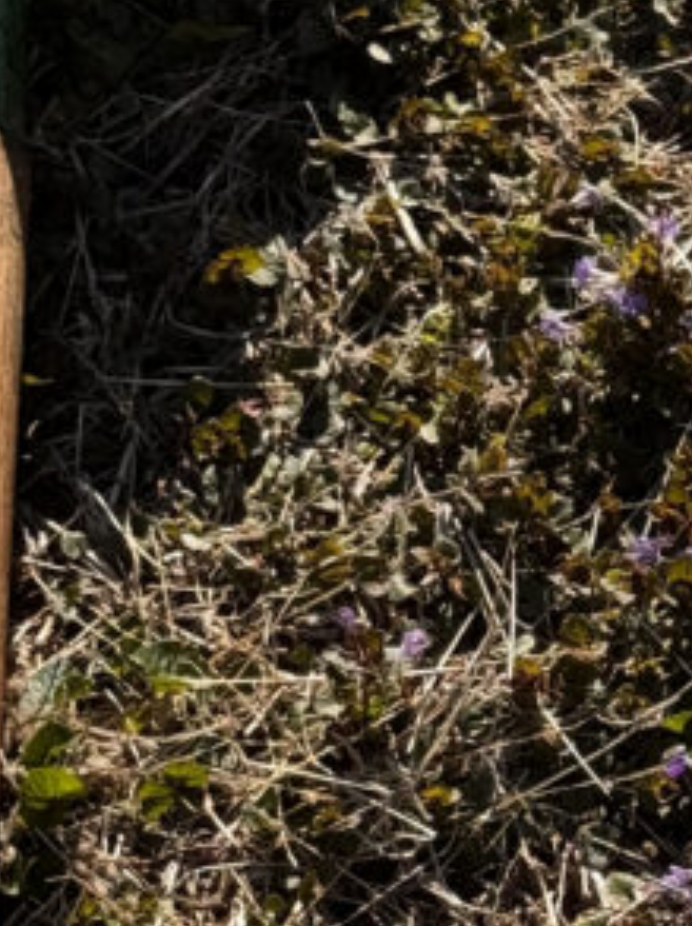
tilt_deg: -62.8
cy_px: 724
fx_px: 4488
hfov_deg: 8.7
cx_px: 847
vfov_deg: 11.7
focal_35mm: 168
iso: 64
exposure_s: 1/1869
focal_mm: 6.76
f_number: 1.78
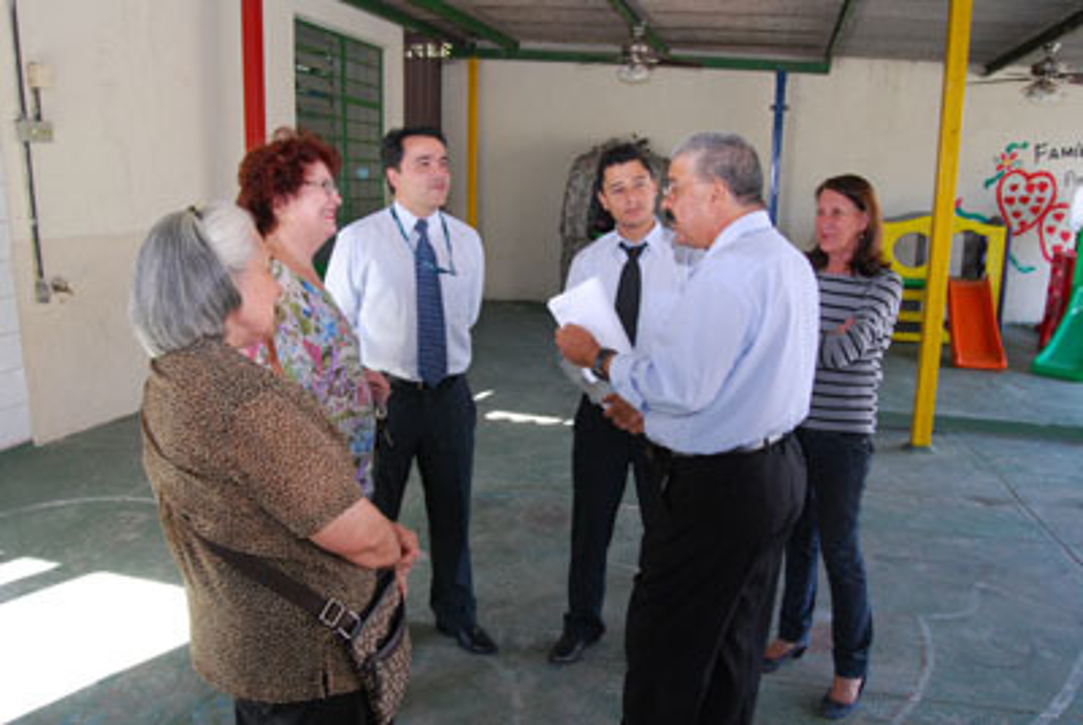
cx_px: 542
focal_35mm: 27
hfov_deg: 67.3
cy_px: 362
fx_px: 813
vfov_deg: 48.1
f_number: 9
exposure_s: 1/40
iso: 800
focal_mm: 18
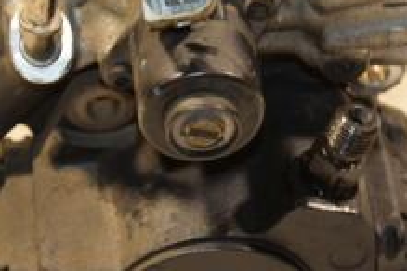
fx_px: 2227
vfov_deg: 7.0
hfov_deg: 10.4
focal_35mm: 197
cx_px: 229
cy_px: 139
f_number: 4.8
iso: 800
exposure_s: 1/200
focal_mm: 48
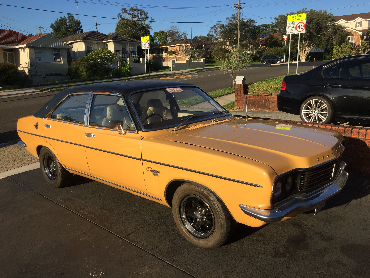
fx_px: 310
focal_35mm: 29
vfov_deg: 48.2
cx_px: 185
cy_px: 139
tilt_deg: -11.7
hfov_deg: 61.7
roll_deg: +0.3
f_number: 2.2
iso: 32
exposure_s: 1/1647
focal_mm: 4.15
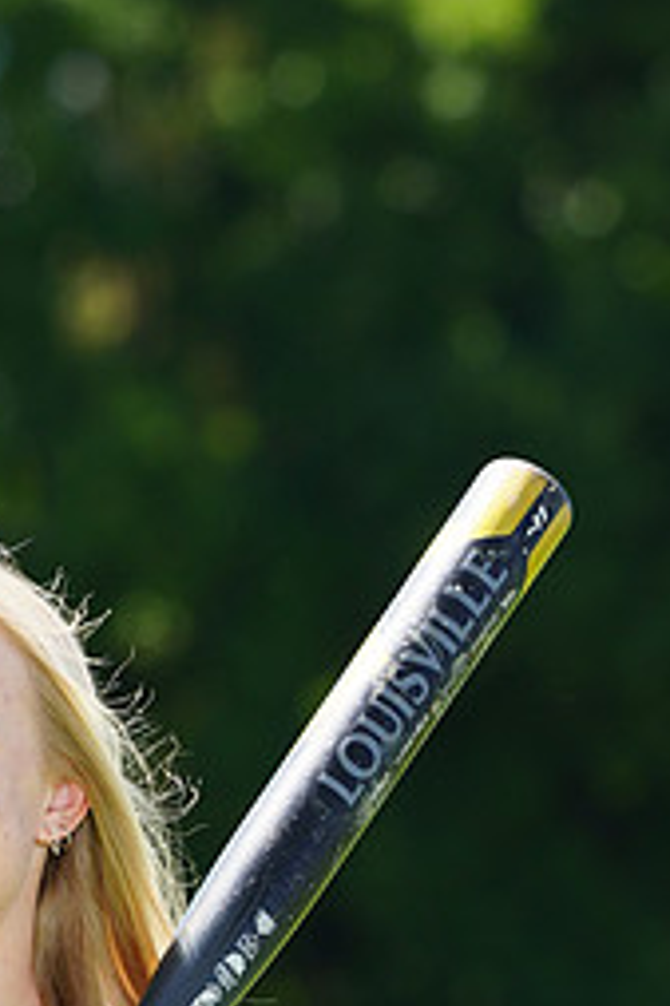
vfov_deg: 3.2
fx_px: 17974
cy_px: 1141
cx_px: -24
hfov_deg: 2.1
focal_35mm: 643
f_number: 9
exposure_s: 1/200
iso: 200
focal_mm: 282
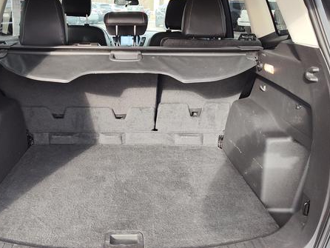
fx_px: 315
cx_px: 132
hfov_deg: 54.9
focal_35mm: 33
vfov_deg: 42.8
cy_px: 104
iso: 100
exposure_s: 1/140
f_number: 1.88
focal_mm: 5.56
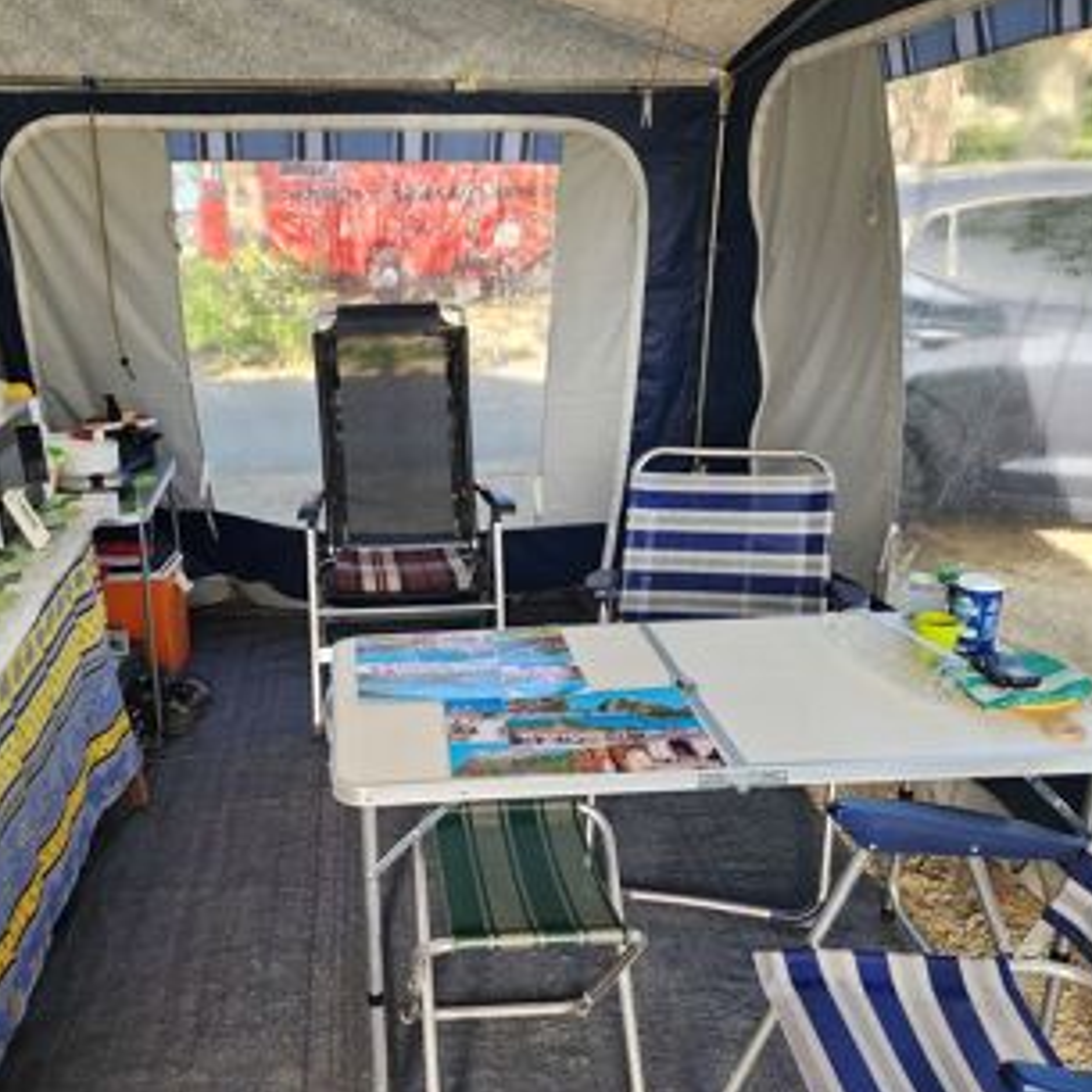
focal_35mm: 32
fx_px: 1142
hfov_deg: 50.5
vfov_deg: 50.9
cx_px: 394
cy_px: 634
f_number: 1.8
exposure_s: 1/180
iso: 32
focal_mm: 6.4
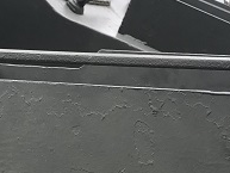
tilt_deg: -8.6
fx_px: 778
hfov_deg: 16.7
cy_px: 227
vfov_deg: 12.3
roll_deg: +13.3
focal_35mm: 117
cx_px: 59
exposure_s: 1/445
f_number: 1.8
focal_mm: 3.99
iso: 20
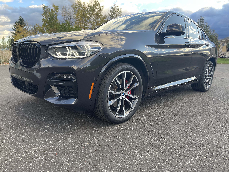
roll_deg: -2.2
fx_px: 165
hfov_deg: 69.4
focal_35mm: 25
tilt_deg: -11.0
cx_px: 114
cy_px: 86
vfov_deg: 54.9
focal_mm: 5.1
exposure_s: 1/190
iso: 32
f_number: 1.6
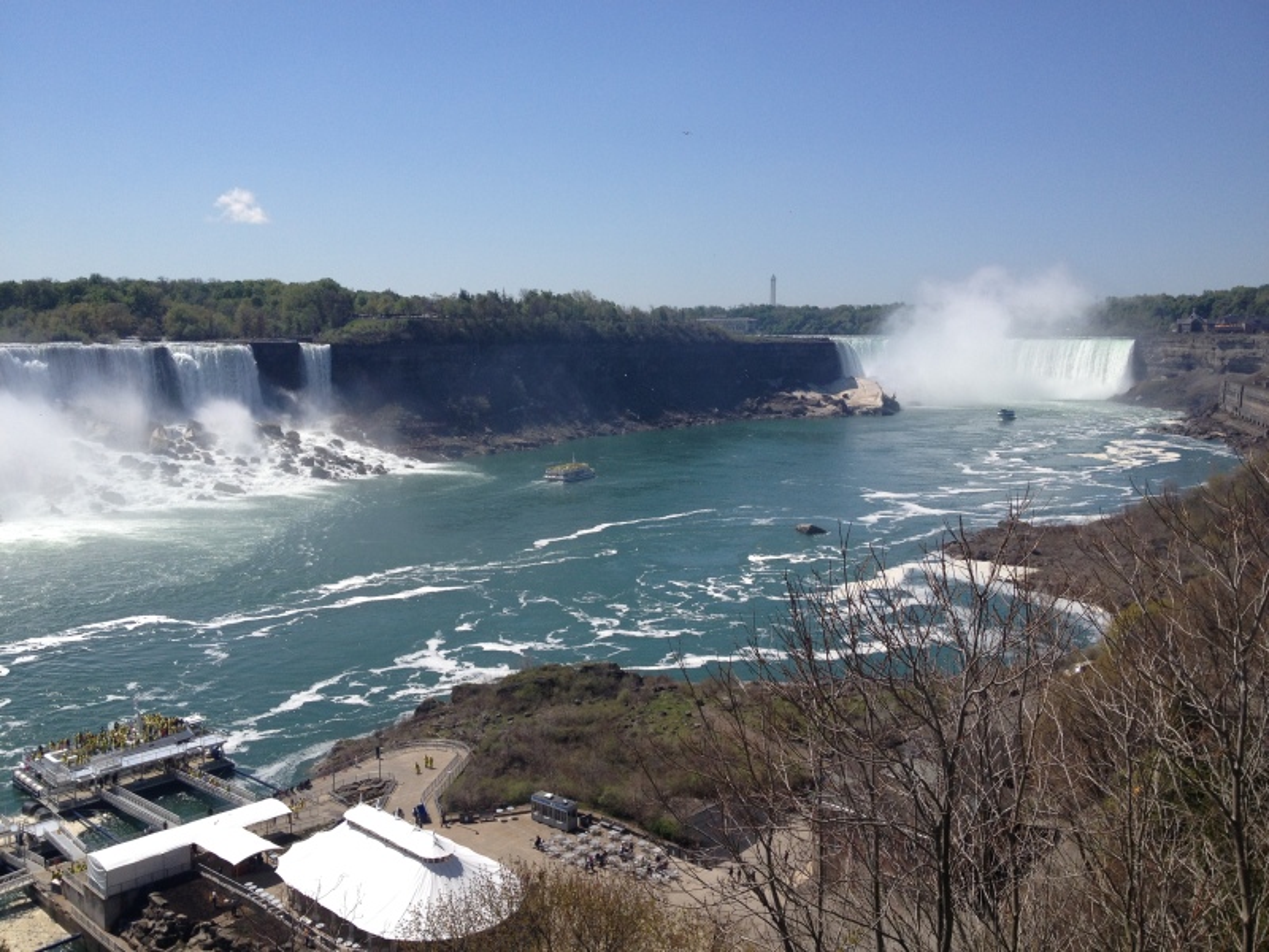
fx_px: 1283
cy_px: 476
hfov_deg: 52.6
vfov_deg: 40.7
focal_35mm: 35
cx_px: 634
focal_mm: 4.28
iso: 50
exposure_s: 1/2404
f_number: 2.4
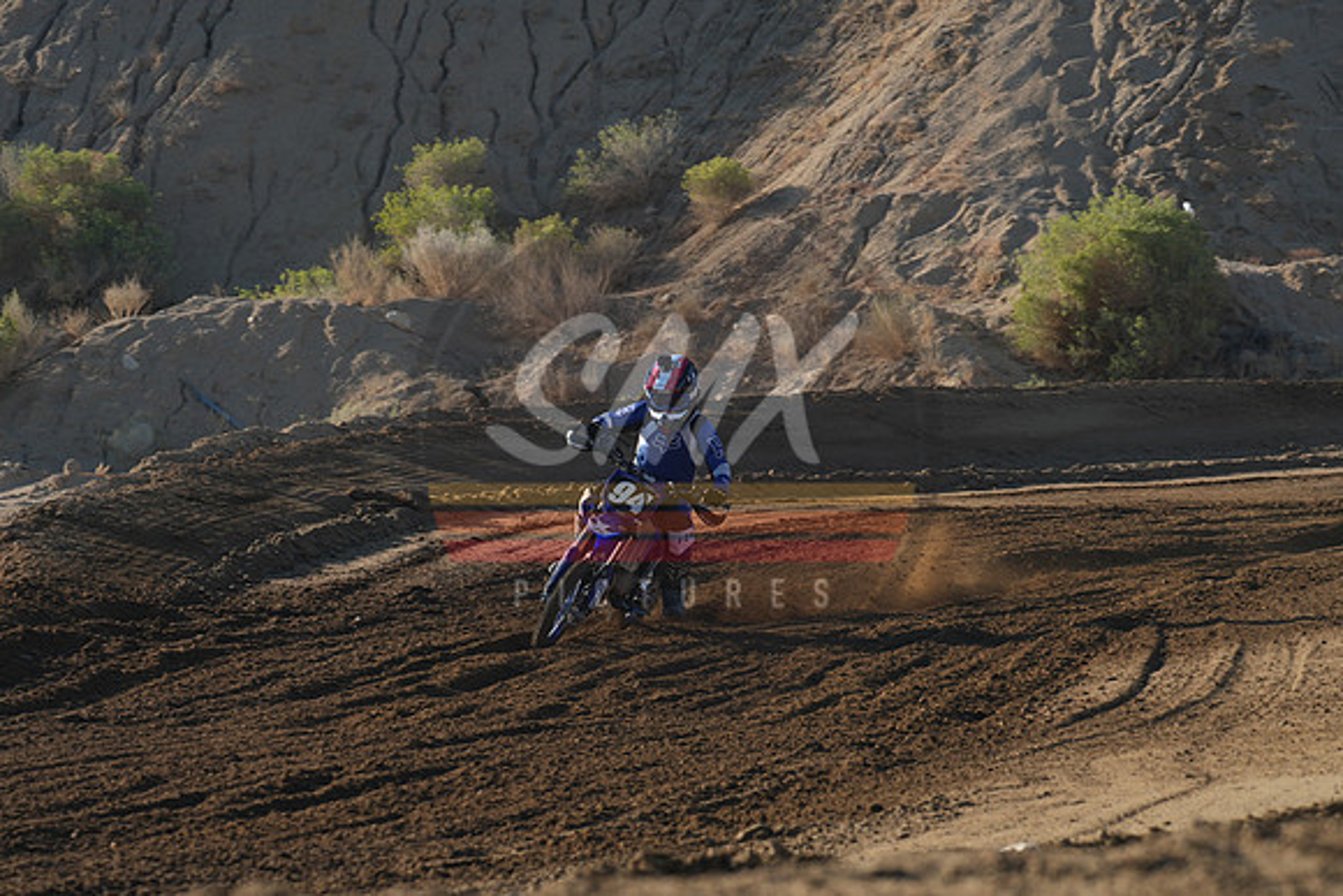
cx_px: 672
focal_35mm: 185
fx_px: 6903
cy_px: 448
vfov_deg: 7.4
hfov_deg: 11.1
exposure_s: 1/250
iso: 250
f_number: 11
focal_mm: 185
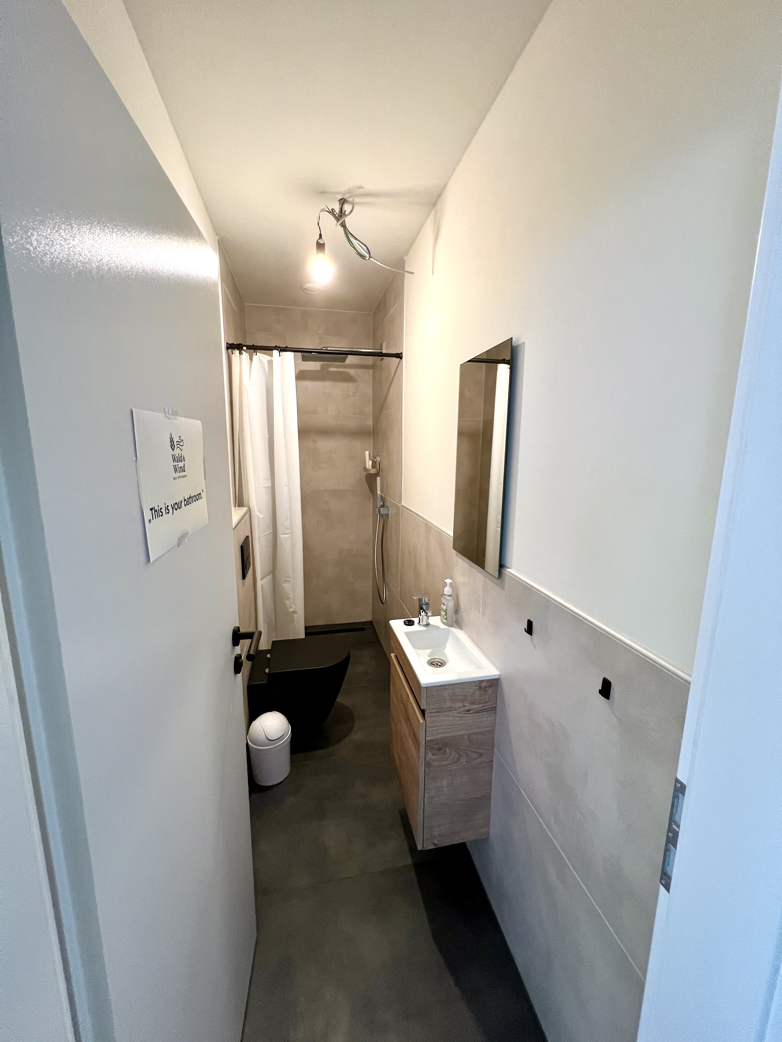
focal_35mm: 13
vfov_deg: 106.2
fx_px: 392
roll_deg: +0.5
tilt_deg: -10.5
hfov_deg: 89.9
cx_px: 391
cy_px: 521
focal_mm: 1.57
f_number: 1.8
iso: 250
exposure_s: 1/100
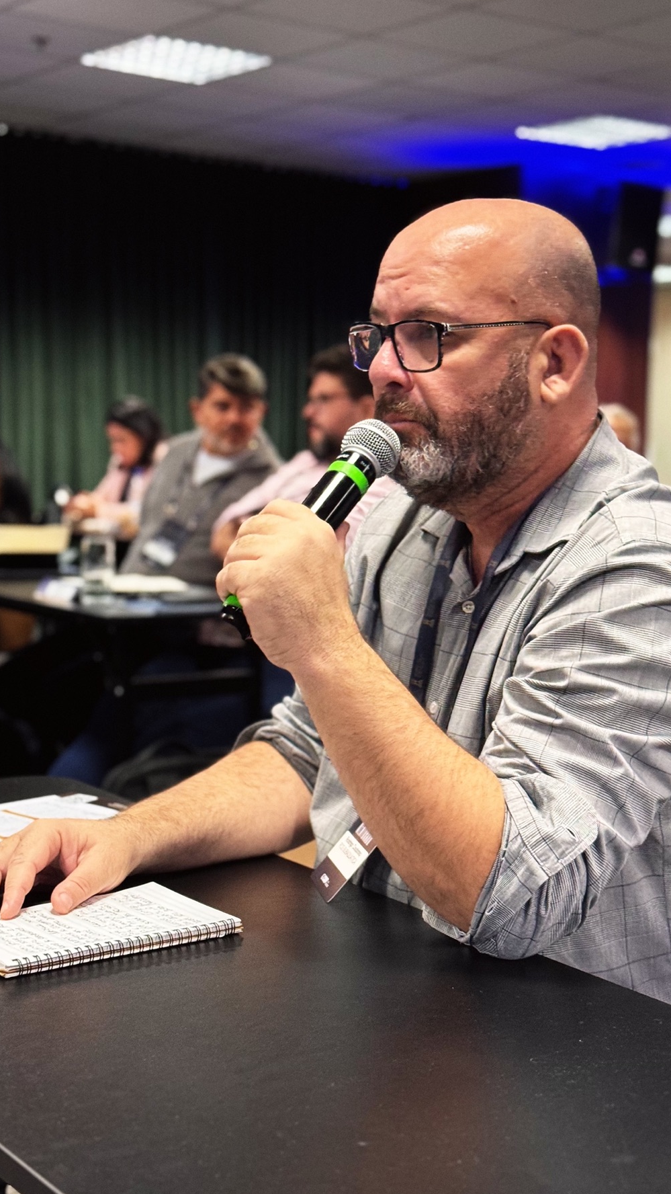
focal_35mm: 53
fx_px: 1676
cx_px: 388
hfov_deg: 22.6
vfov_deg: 39.2
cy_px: 593
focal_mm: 6.76
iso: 250
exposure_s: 1/40
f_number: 1.78
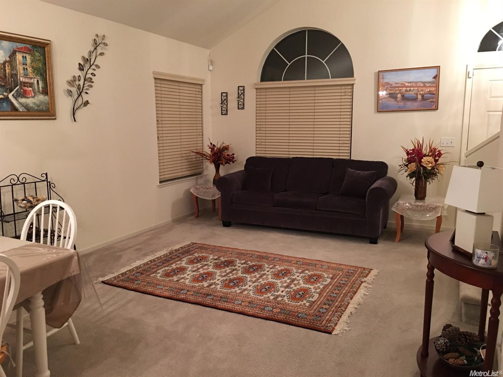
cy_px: 188
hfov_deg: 61.7
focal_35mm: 29
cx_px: 252
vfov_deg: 48.2
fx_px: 421
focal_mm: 4.15
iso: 100
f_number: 2.2
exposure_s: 1/15
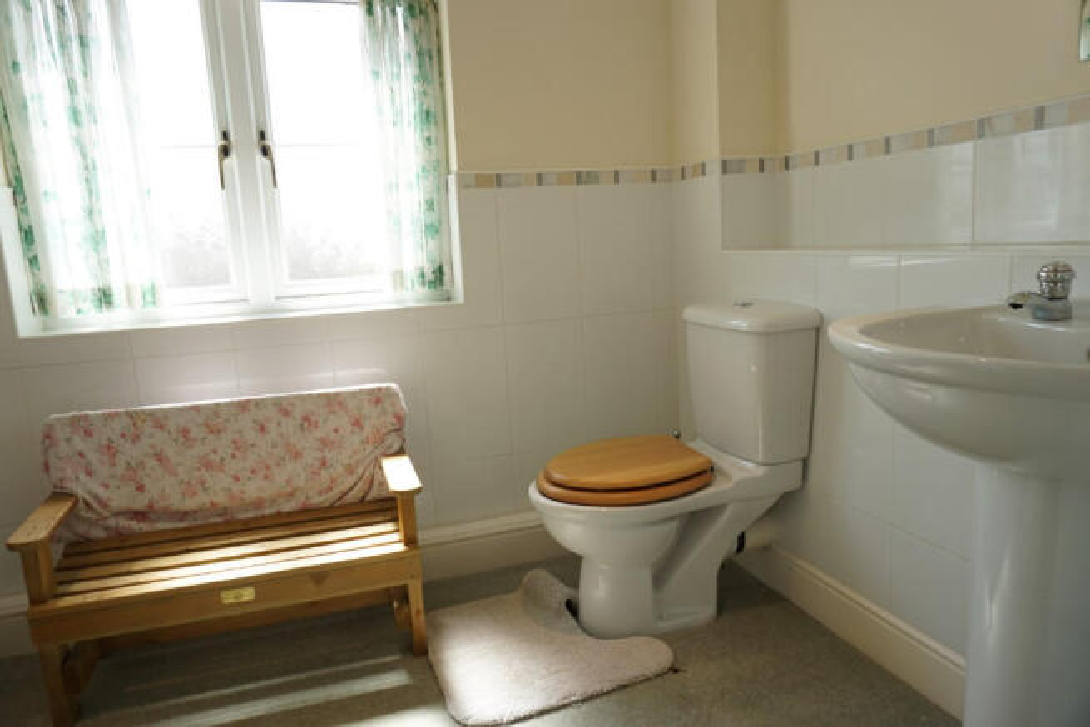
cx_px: 545
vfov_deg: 53.2
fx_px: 727
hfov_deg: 73.7
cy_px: 364
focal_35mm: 24
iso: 100
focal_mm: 16
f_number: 4.5
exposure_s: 1/80
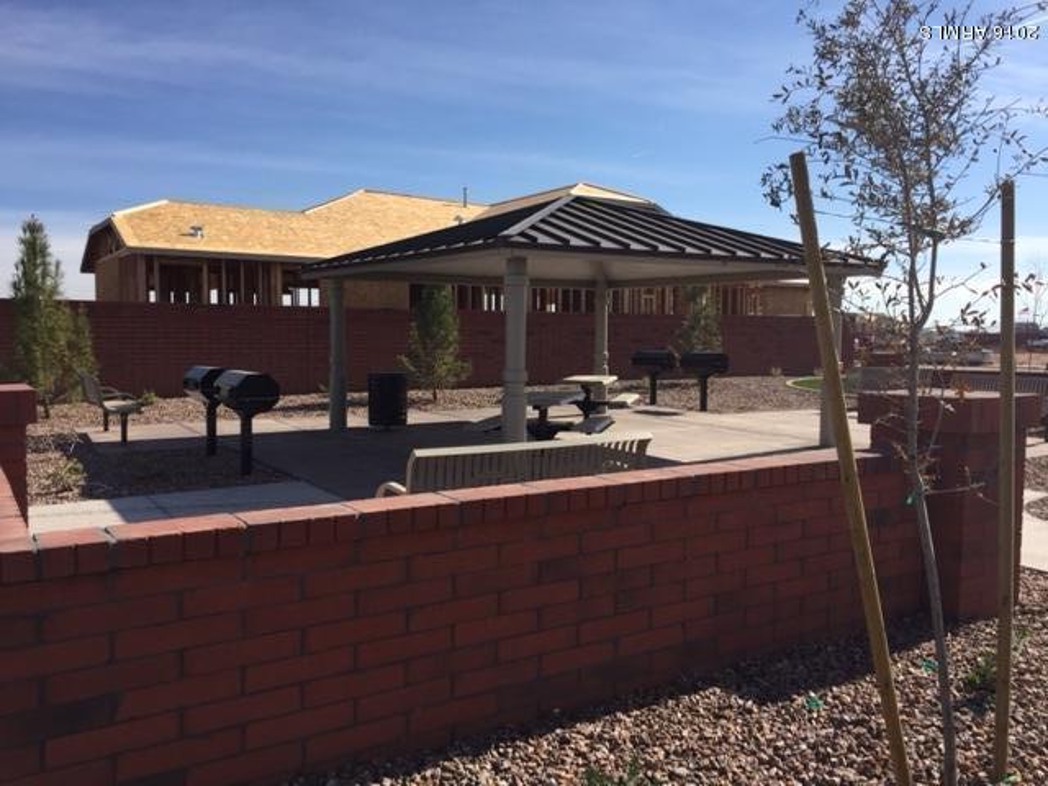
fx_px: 878
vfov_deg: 48.2
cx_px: 524
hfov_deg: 61.7
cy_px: 393
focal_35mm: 29
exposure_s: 1/2198
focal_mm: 4.15
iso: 32
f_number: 2.2
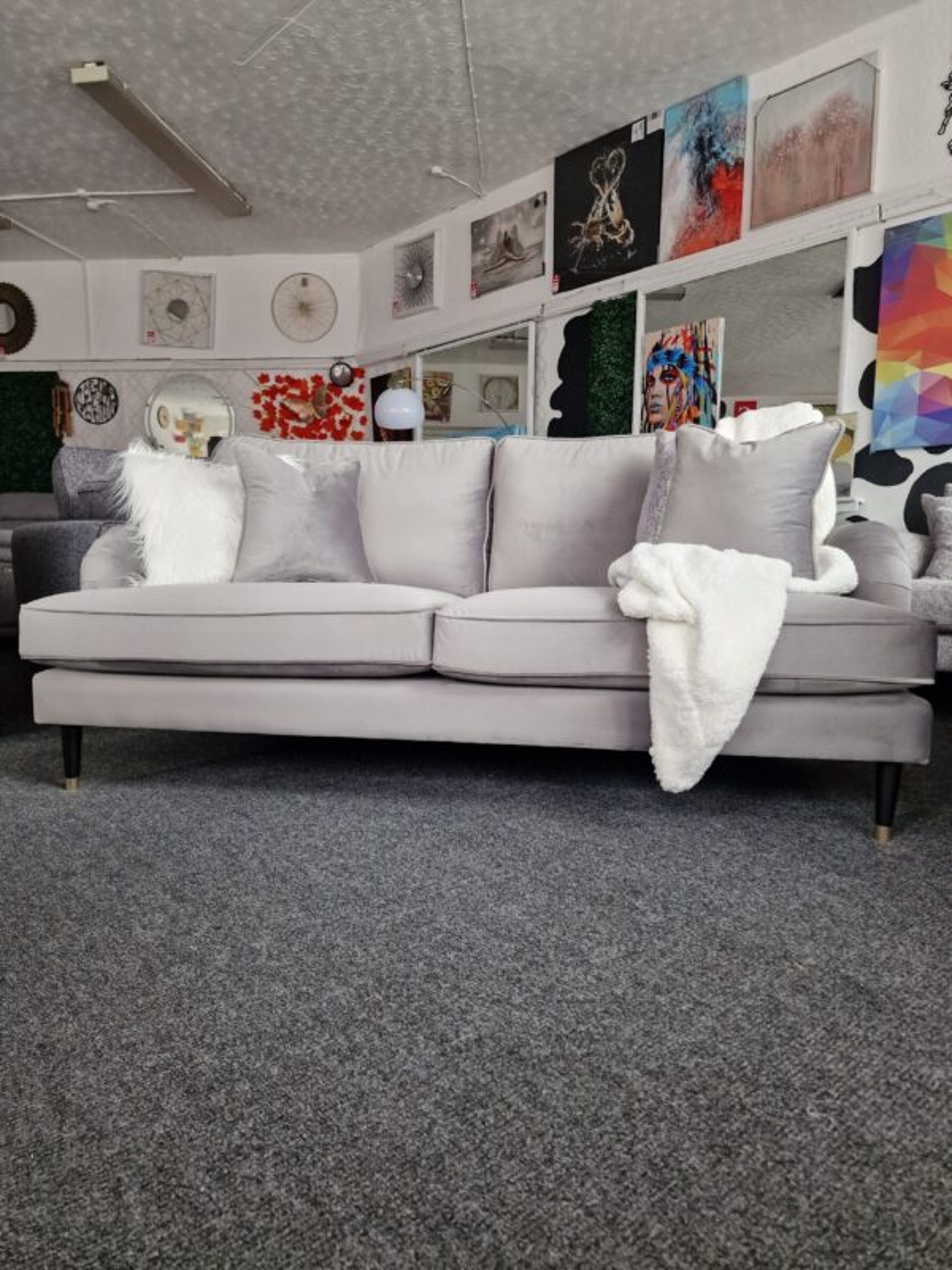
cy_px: 635
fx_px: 843
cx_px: 476
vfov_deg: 73.9
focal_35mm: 23
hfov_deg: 58.9
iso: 200
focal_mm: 6.4
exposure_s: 1/180
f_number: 1.8
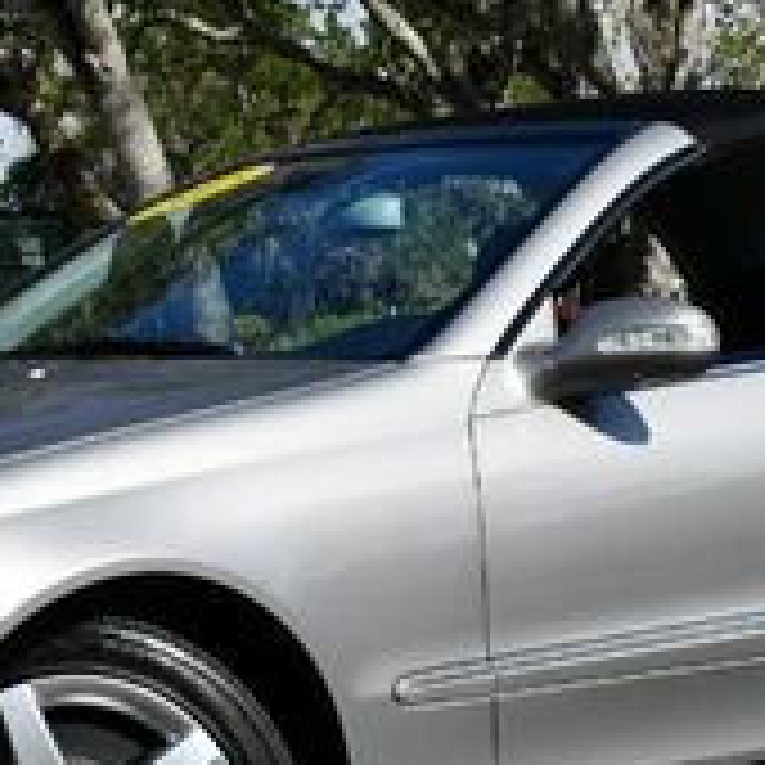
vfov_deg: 12.1
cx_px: 310
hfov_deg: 12.1
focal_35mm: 144
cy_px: 234
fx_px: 3600
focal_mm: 30
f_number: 9
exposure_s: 1/320
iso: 100
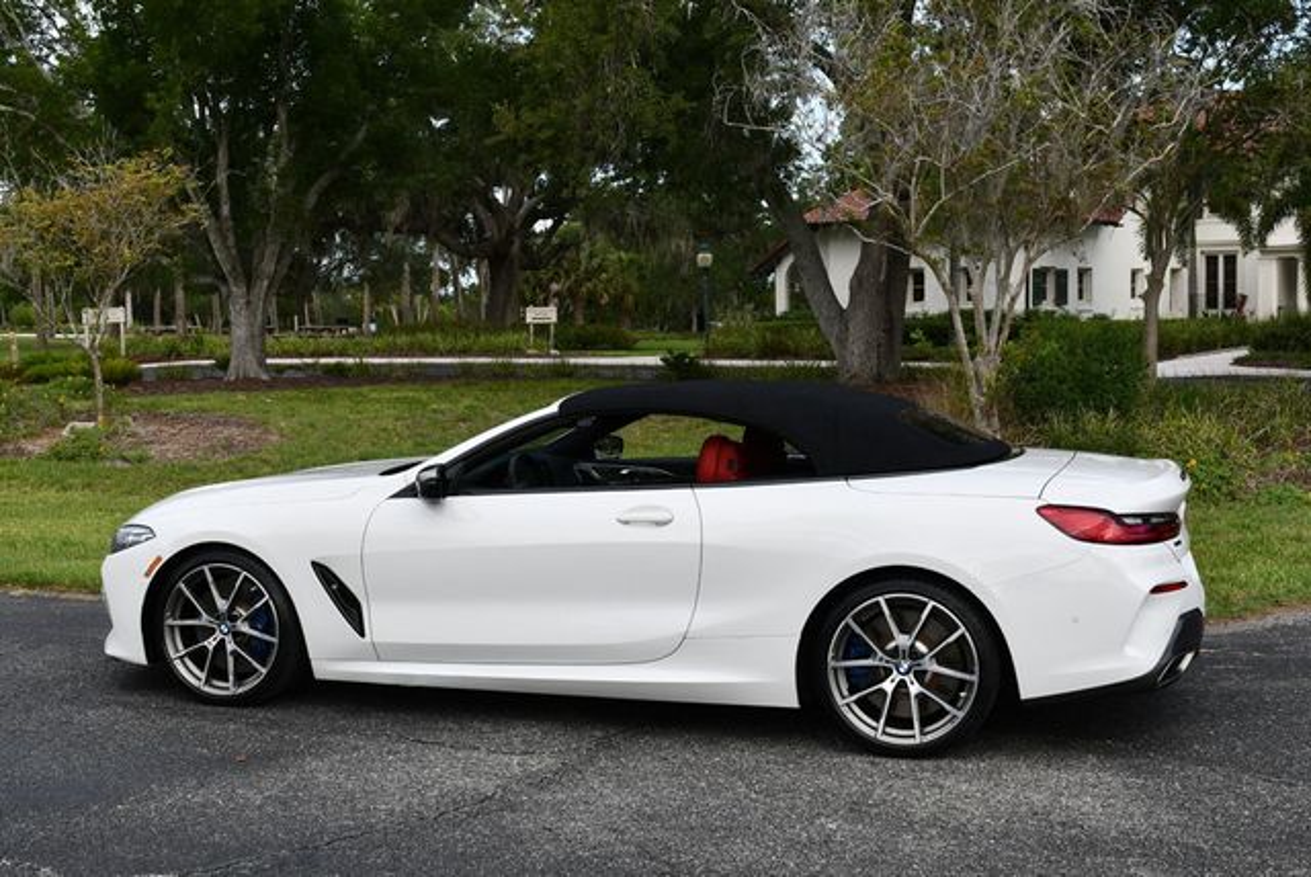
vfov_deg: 30.6
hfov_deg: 44.5
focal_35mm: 44
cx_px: 656
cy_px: 438
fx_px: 1604
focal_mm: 22
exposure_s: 1/250
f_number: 8
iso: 180
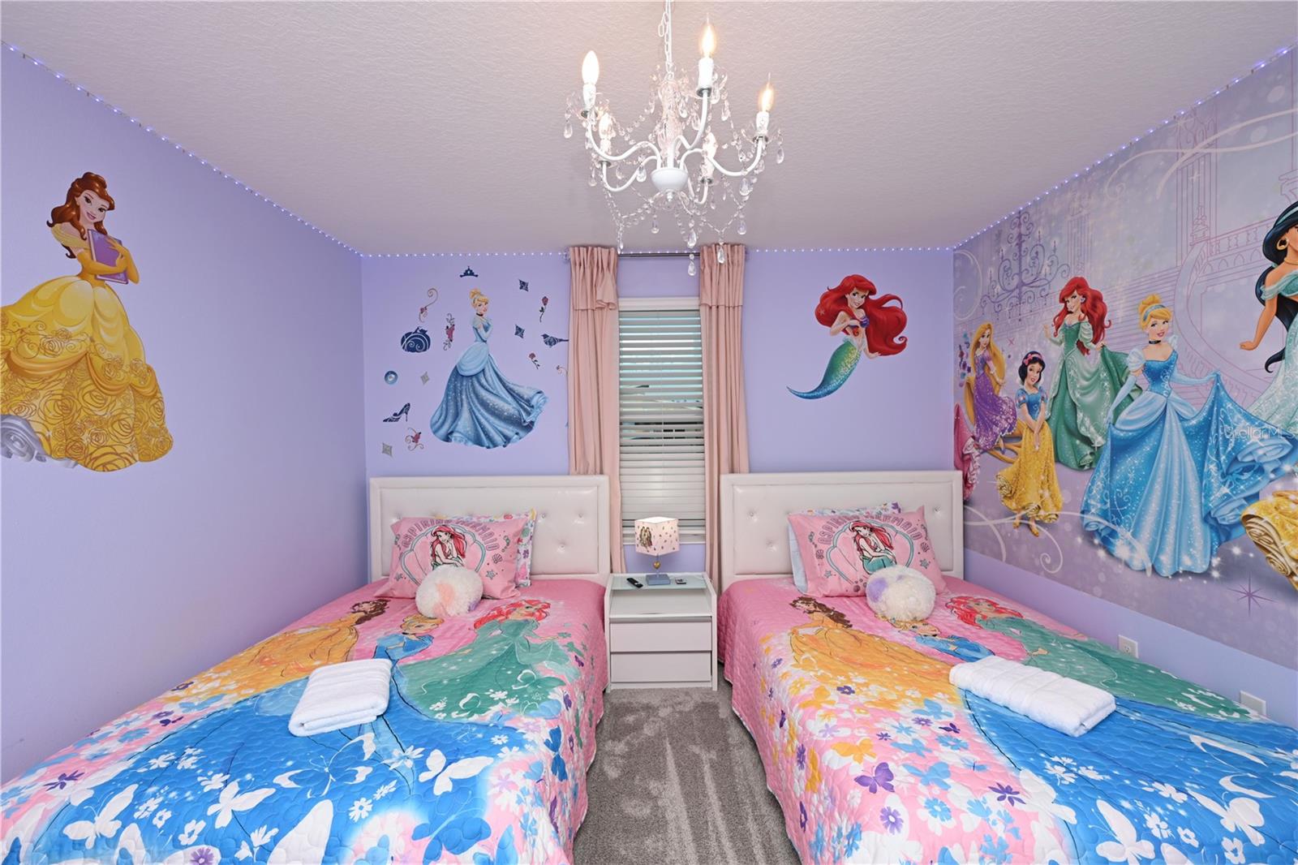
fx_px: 505
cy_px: 432
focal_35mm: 14
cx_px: 649
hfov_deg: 104.3
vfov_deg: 81.2
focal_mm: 14
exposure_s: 1/60
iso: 160
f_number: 9
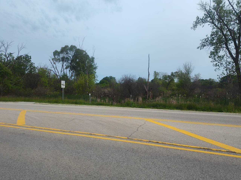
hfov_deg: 73.9
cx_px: 120
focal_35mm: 23
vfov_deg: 58.9
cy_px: 90
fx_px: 160
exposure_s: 1/1553
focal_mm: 5.56
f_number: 1.8
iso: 100
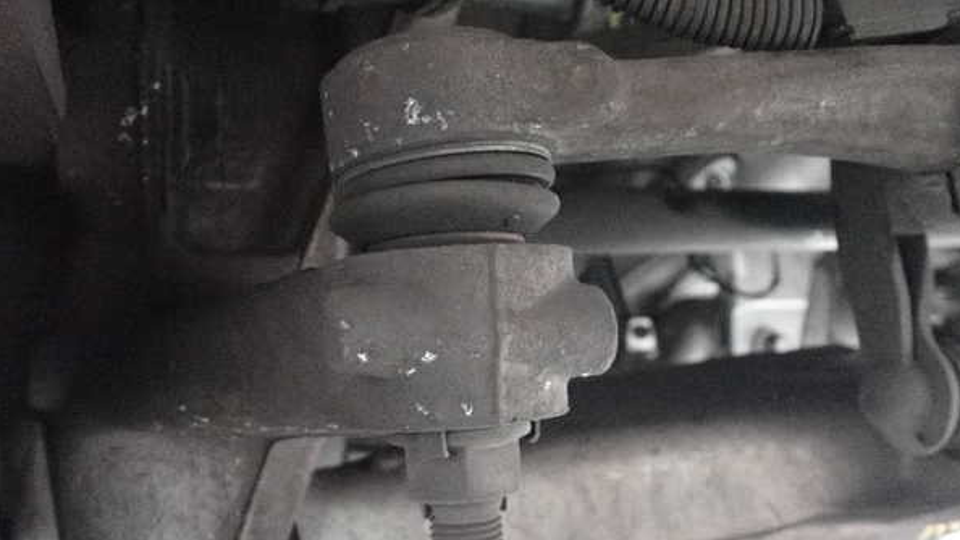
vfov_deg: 35.6
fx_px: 840
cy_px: 285
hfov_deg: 59.5
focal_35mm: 33
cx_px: 480
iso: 5000
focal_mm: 5.4
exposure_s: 1/125
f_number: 2.3
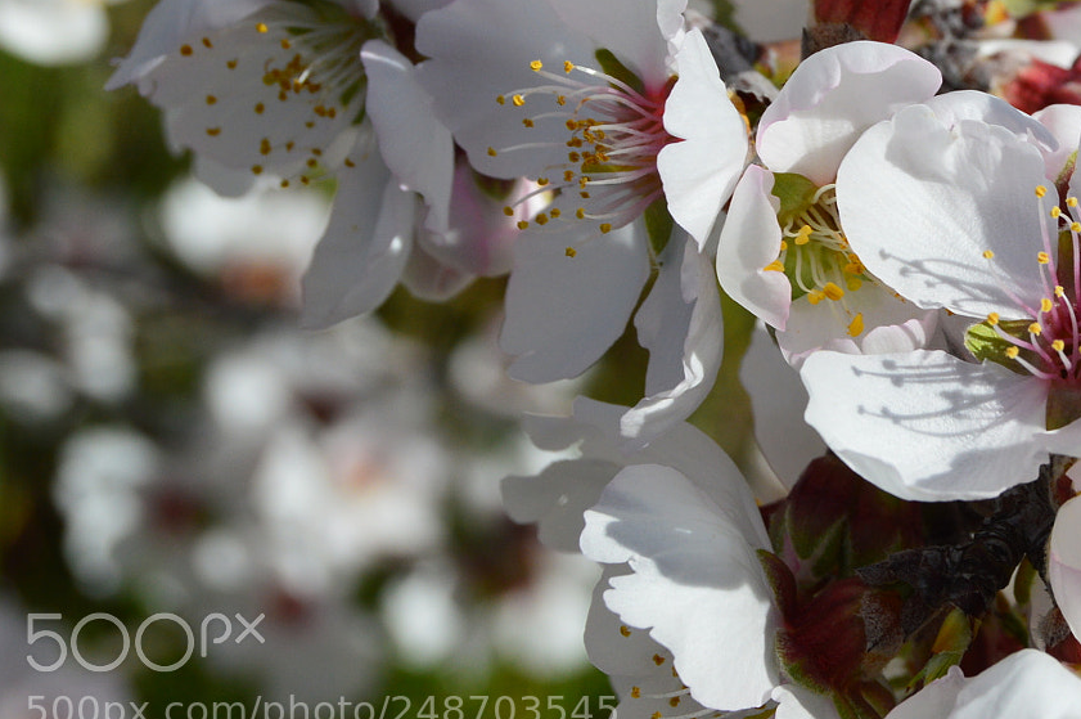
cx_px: 974
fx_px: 4708
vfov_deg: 8.7
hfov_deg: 13.0
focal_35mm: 157
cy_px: 127
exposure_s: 1/500
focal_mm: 55
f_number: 11
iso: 250
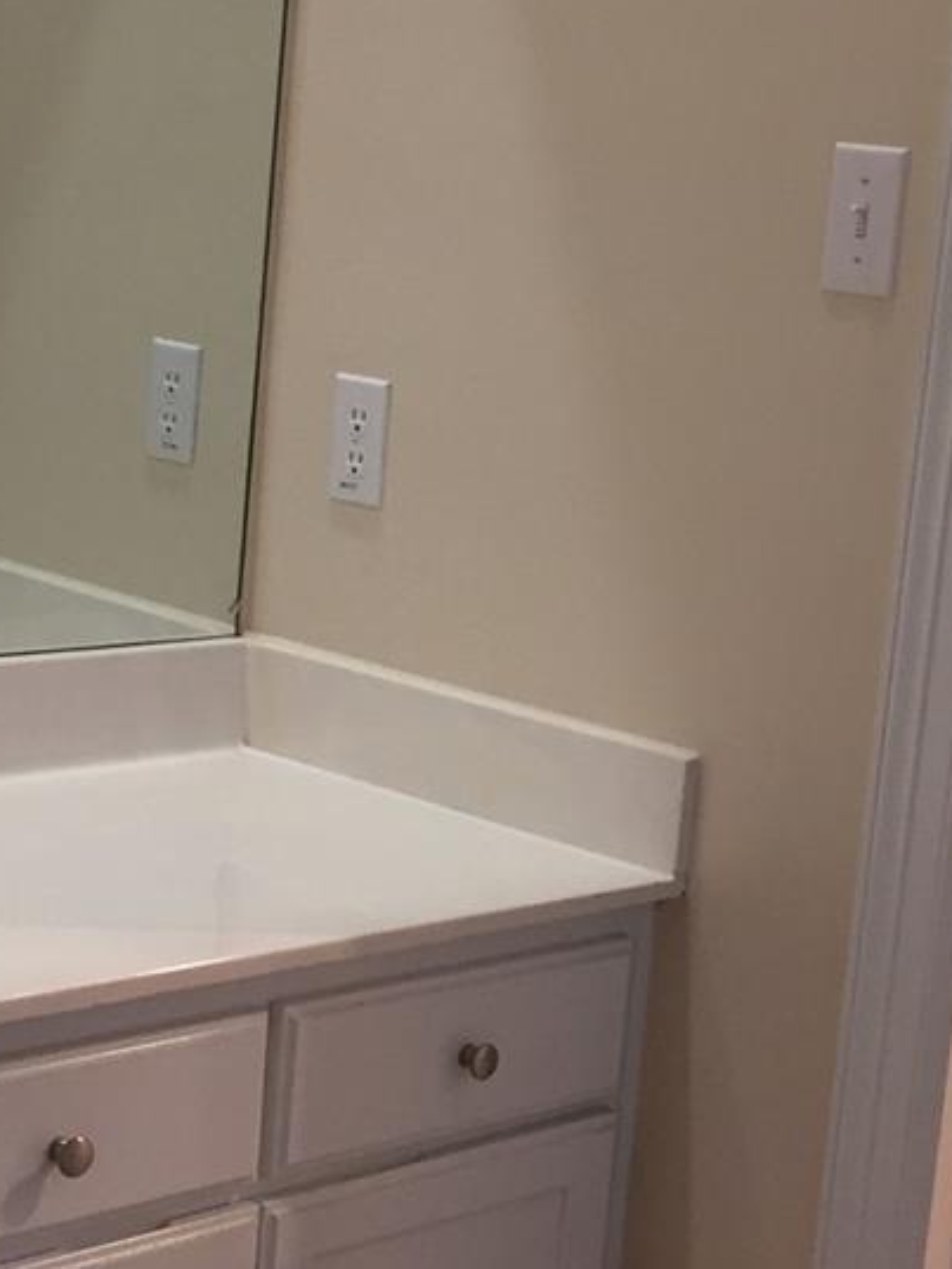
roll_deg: -6.0
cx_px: 420
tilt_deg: -9.0
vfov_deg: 23.5
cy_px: 671
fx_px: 3042
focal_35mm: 83
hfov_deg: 17.8
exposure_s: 1/30
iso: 64
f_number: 2.2
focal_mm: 4.15
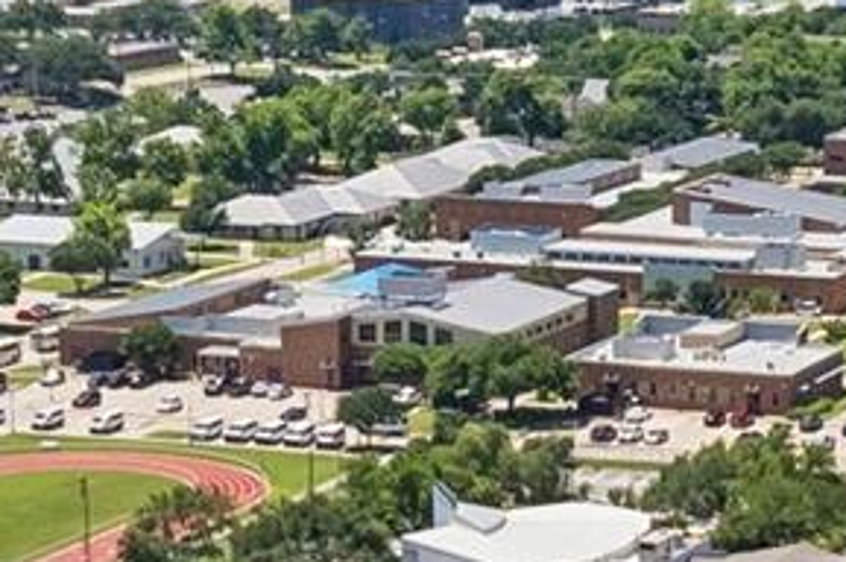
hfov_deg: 13.1
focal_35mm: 156
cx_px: 656
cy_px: 1166
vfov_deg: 8.3
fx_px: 3662
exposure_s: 1/2500
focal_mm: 8.4
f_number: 2.8
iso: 130
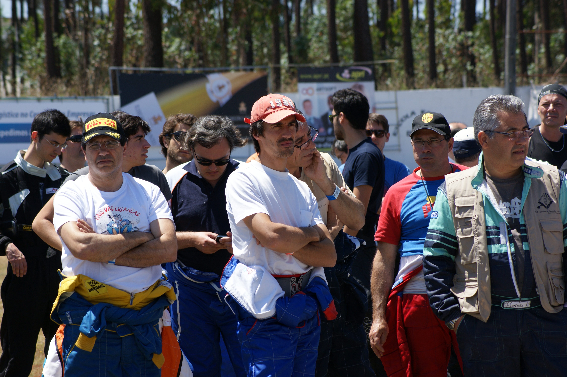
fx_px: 2479
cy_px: 188
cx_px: 284
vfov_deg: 8.7
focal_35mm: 158
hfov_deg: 13.0
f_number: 6.3
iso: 100
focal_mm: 105
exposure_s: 1/400
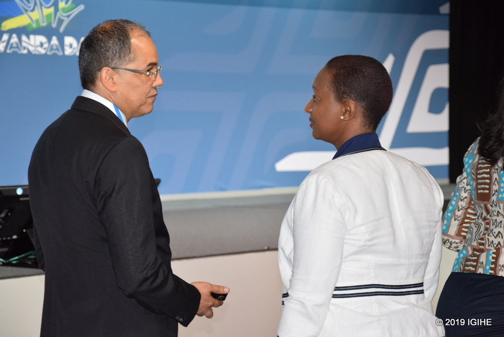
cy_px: 168
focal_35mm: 112
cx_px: 252
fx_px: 1577
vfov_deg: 12.2
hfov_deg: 18.2
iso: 1800
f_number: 5.3
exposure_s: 1/60
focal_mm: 75
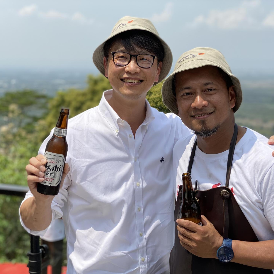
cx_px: 157
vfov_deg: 27.7
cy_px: 138
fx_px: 555
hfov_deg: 27.7
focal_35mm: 62
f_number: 2
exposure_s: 1/1115
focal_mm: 6
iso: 20
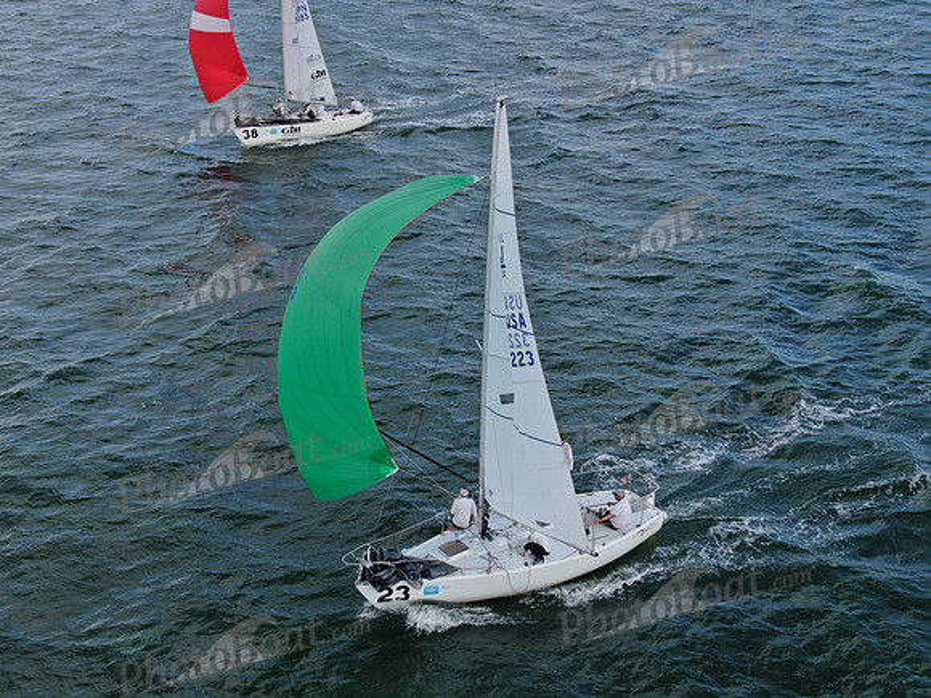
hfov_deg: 39.7
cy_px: 349
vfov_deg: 30.3
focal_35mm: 48
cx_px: 466
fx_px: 1291
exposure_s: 1/500
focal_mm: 8.6
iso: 100
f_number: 3.8
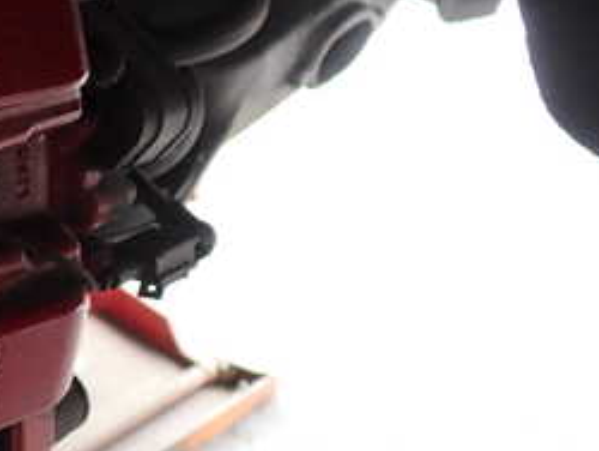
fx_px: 1247
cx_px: -103
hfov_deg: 24.7
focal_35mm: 72
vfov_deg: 20.5
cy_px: 226
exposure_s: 1/60
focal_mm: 5.4
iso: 125
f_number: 2.3
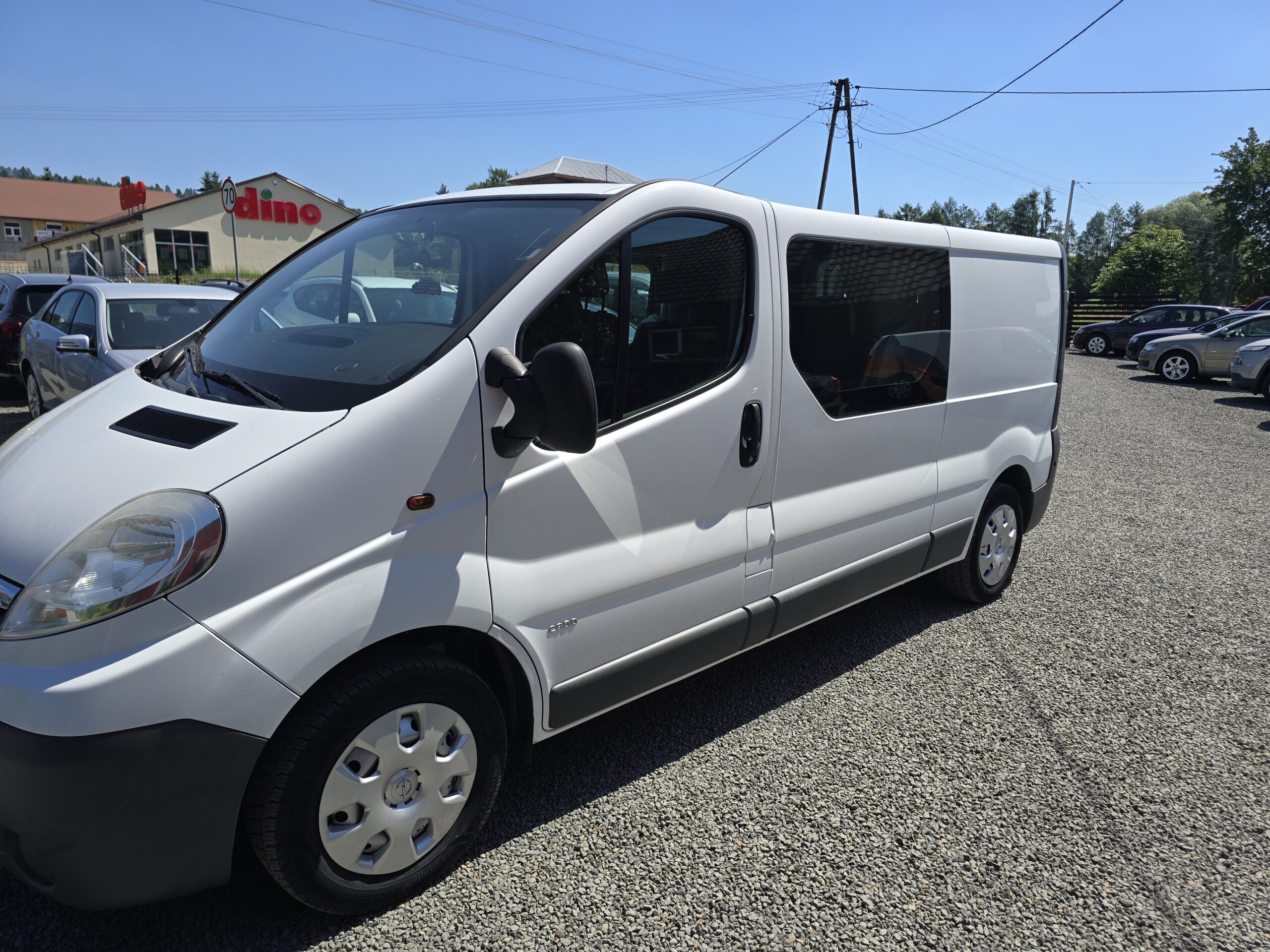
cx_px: 635
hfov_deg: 73.9
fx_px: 844
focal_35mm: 23
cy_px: 476
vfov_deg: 58.9
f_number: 1.7
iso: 12
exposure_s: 1/854
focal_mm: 6.3
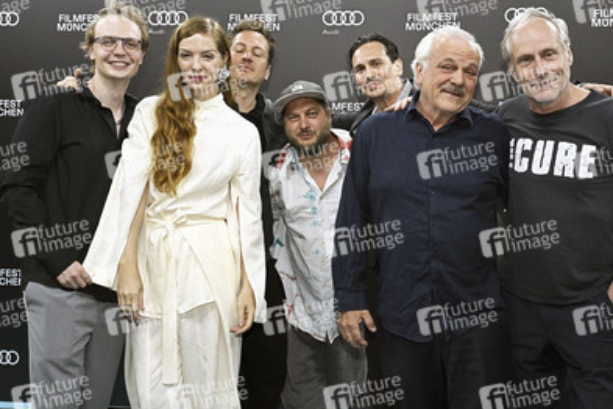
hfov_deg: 49.5
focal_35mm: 39
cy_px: 200
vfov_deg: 34.2
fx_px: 664
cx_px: 322
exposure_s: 1/200
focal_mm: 34
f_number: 6.3
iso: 800
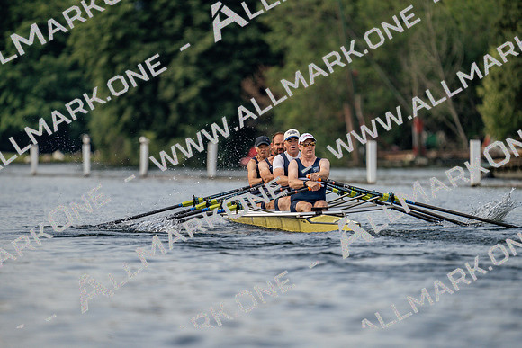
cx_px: 261
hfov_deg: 3.4
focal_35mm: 600
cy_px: 174
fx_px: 8702
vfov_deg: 2.3
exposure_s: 1/1600
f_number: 6.3
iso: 400
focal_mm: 600
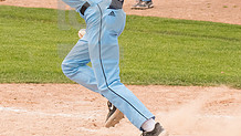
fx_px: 2667
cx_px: 91
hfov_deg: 5.2
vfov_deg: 2.9
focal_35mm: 417
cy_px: 30
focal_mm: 100
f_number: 5.6
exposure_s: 1/2000
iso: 1000
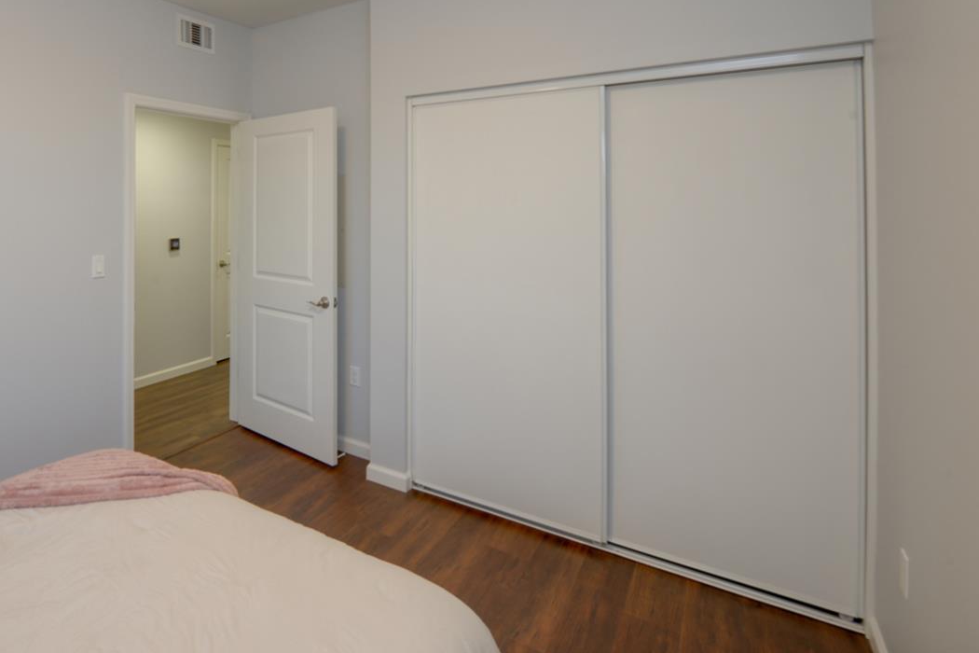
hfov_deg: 80.6
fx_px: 544
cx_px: 310
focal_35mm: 20
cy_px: 210
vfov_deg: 60.3
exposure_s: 1/5
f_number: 10
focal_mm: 14
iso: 400
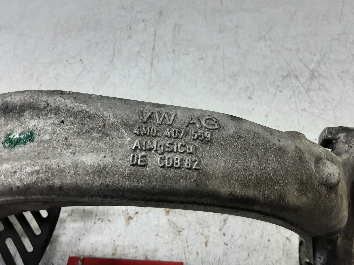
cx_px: 177
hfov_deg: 65.3
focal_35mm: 27
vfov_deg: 51.4
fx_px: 276
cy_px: 132
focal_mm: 2.91
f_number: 1.9
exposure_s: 1/50
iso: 100
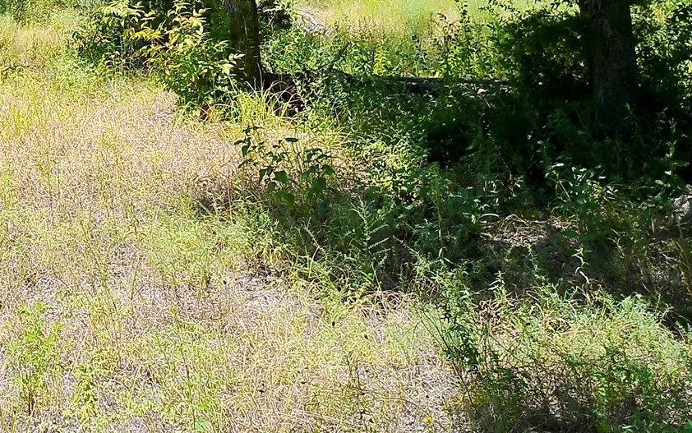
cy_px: -172
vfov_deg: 17.8
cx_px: -92
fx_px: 1264
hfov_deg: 27.6
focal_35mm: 67
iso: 100
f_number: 2
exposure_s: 1/899
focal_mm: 6.8
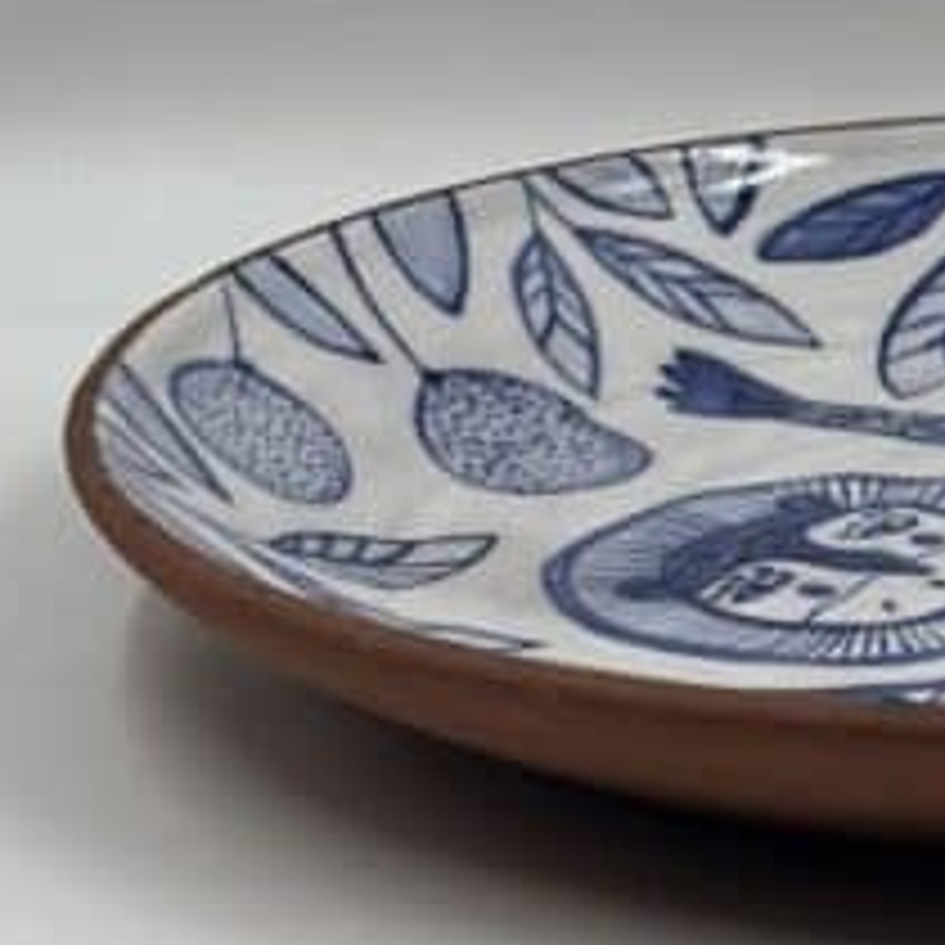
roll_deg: -0.6
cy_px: 184
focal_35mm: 162
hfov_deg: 10.6
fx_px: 5004
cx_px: 1152
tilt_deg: -15.5
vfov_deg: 10.8
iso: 64
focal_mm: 6.86
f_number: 1.78
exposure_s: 1/694
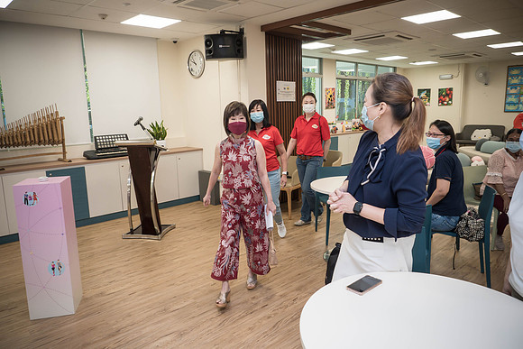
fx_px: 363
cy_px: 174
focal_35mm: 25
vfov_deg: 51.4
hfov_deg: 71.6
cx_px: 262
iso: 400
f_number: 2.8
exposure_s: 1/125
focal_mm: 12
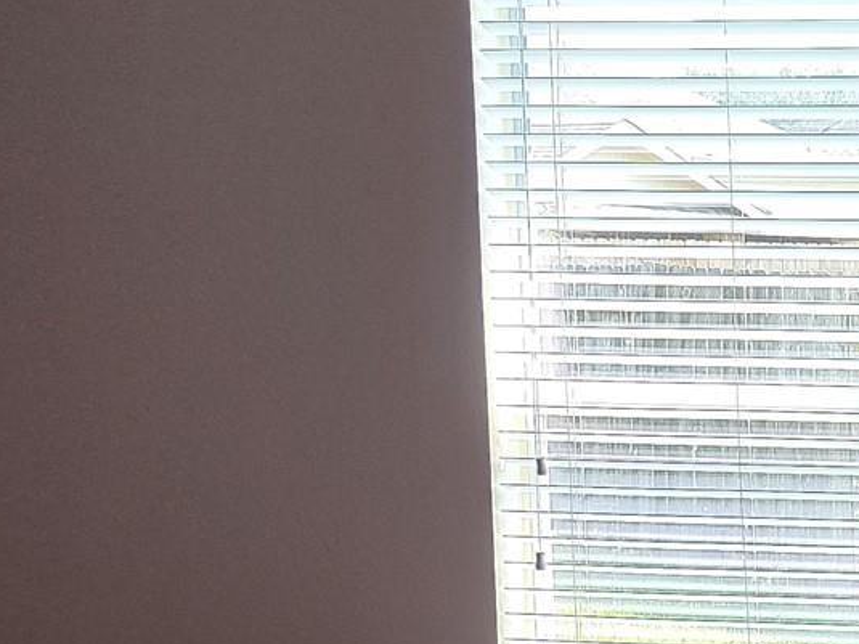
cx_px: 1164
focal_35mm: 88
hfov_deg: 20.1
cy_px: 641
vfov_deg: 16.4
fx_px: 2183
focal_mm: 6.3
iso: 250
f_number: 1.7
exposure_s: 1/120
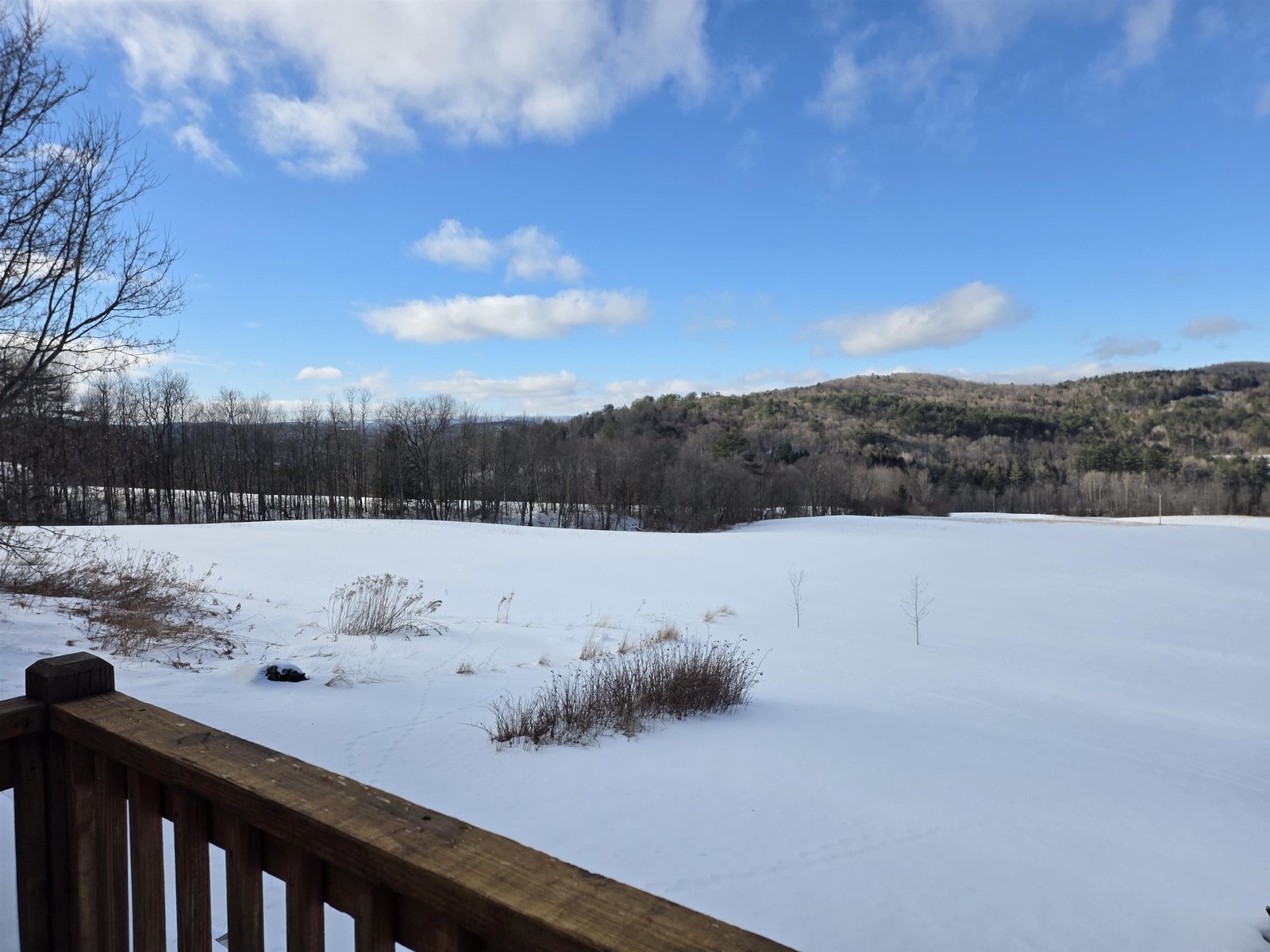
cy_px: 476
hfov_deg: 73.9
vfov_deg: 58.9
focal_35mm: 23
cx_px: 635
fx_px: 844
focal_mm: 6.25
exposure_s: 1/5778
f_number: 1.7
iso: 80
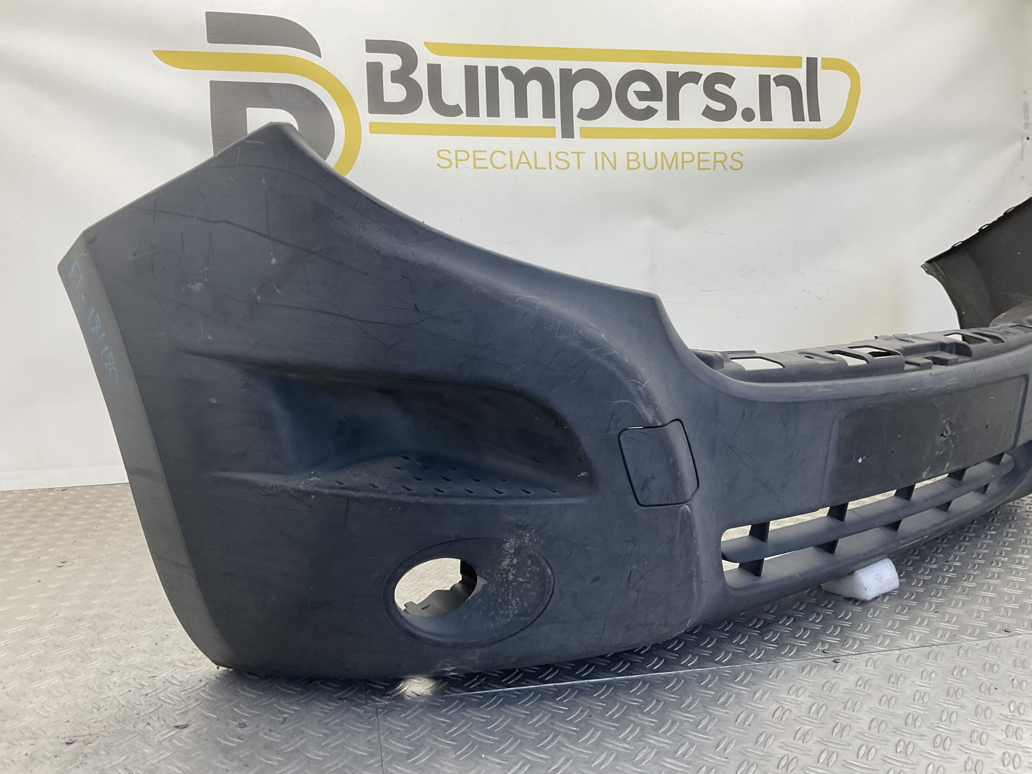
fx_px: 865
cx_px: 516
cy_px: 387
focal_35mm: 29
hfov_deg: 61.7
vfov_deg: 48.2
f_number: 1.8
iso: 32
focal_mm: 3
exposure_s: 1/120
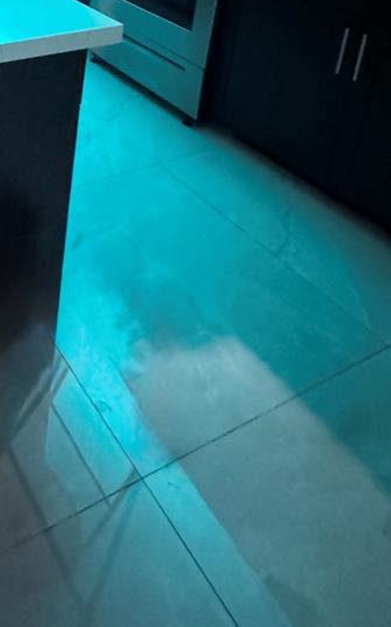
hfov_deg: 32.2
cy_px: -38
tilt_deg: -14.9
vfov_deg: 45.8
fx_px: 563
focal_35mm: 33
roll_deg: -0.3
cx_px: -71
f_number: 2.2
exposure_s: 1/40
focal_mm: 2.22
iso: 1250
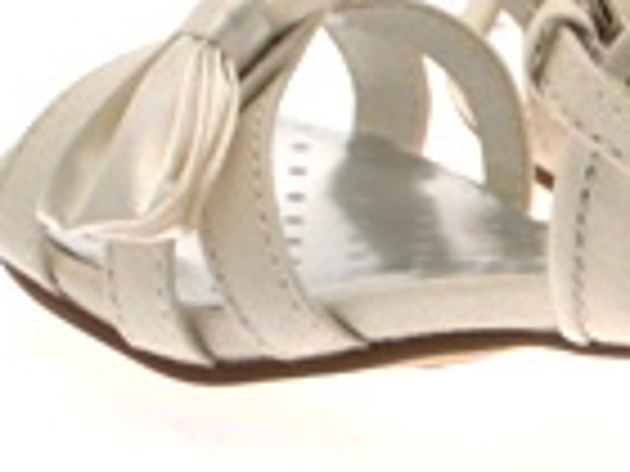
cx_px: 770
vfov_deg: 5.3
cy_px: 40
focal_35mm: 278
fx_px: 5060
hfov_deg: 7.1
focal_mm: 20.5
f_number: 4.6
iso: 100
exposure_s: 1/121
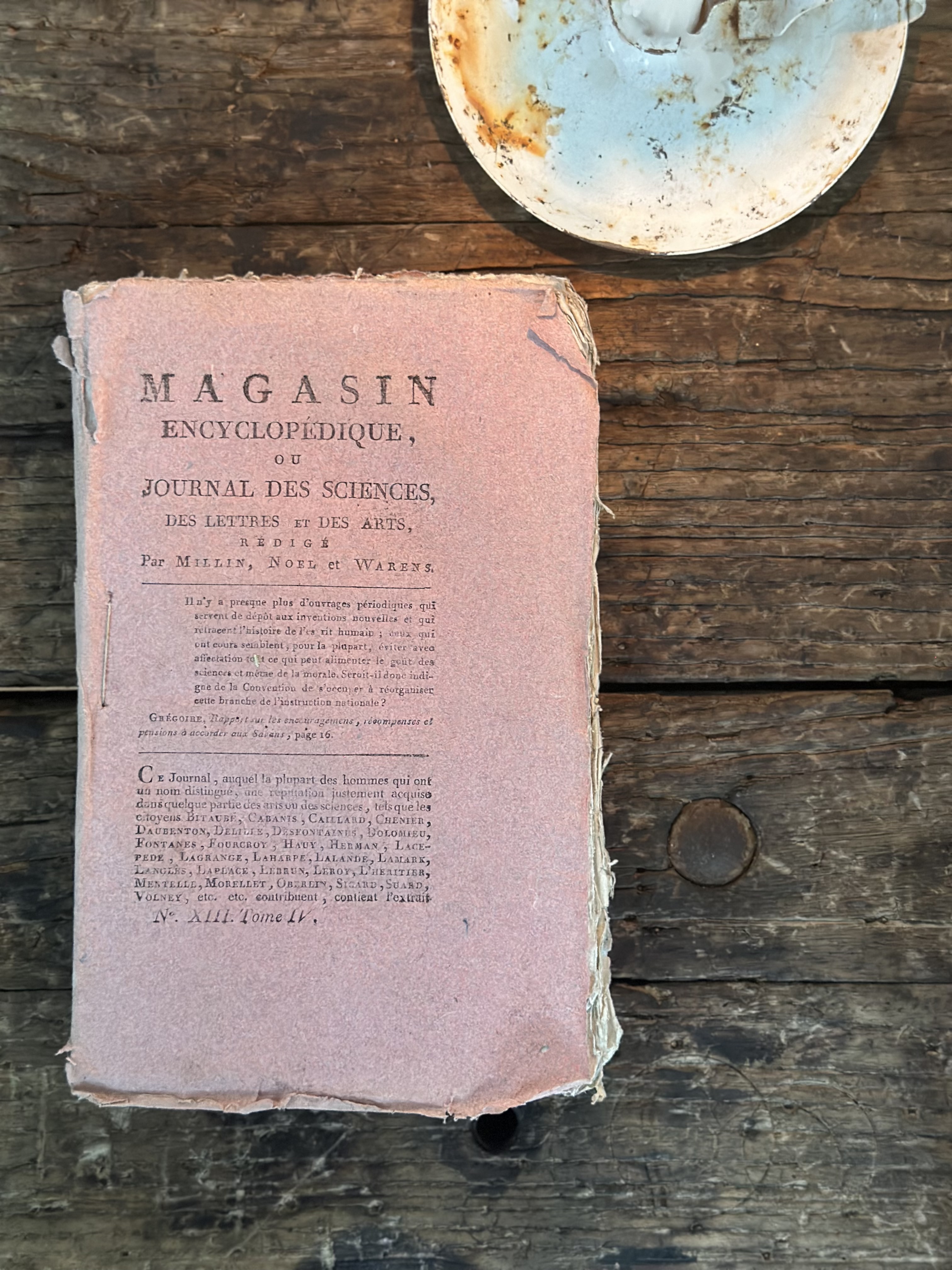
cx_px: 476
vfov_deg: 39.7
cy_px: 635
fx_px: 1760
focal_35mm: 48
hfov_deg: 30.3
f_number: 1.78
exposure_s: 1/40
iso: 400
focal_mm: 6.86
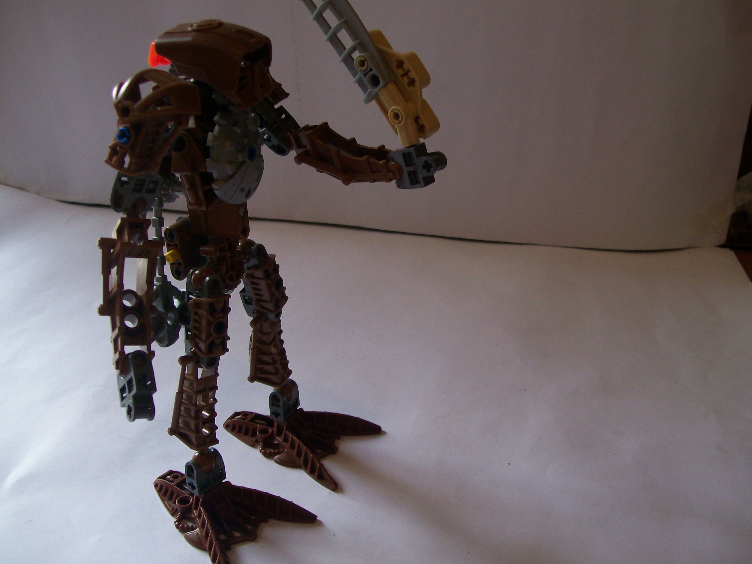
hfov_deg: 51.4
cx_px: 376
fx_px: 782
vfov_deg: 39.7
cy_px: 282
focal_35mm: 36
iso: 80
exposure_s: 1/39.3
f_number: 2.7
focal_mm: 6
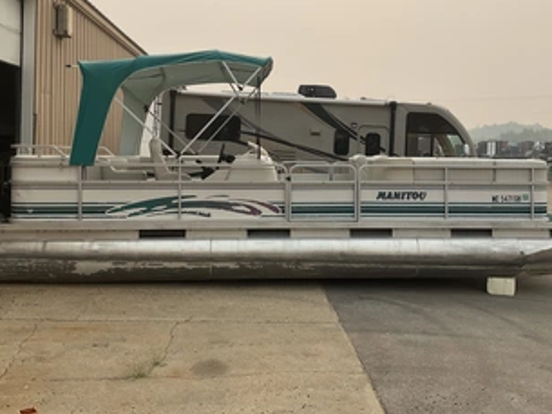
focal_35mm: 38
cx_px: 300
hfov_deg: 48.9
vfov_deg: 37.5
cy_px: 154
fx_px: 606
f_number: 1.8
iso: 25
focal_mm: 3
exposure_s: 1/2320
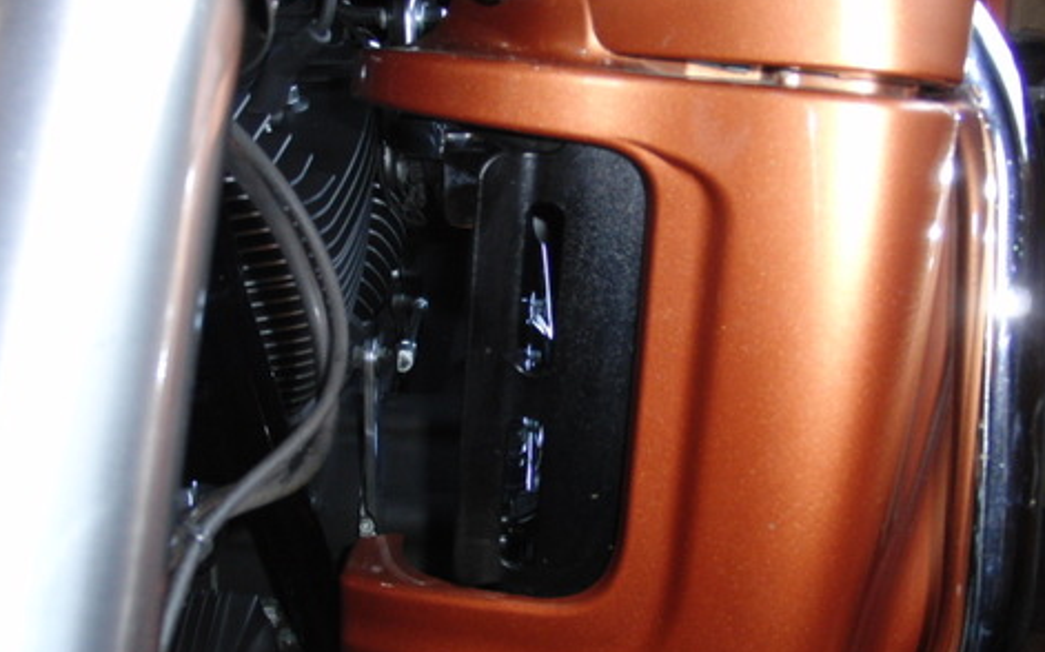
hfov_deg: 49.3
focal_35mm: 40
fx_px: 1139
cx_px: 521
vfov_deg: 31.9
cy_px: 370
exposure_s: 1/25
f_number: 3.6
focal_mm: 6.42
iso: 200
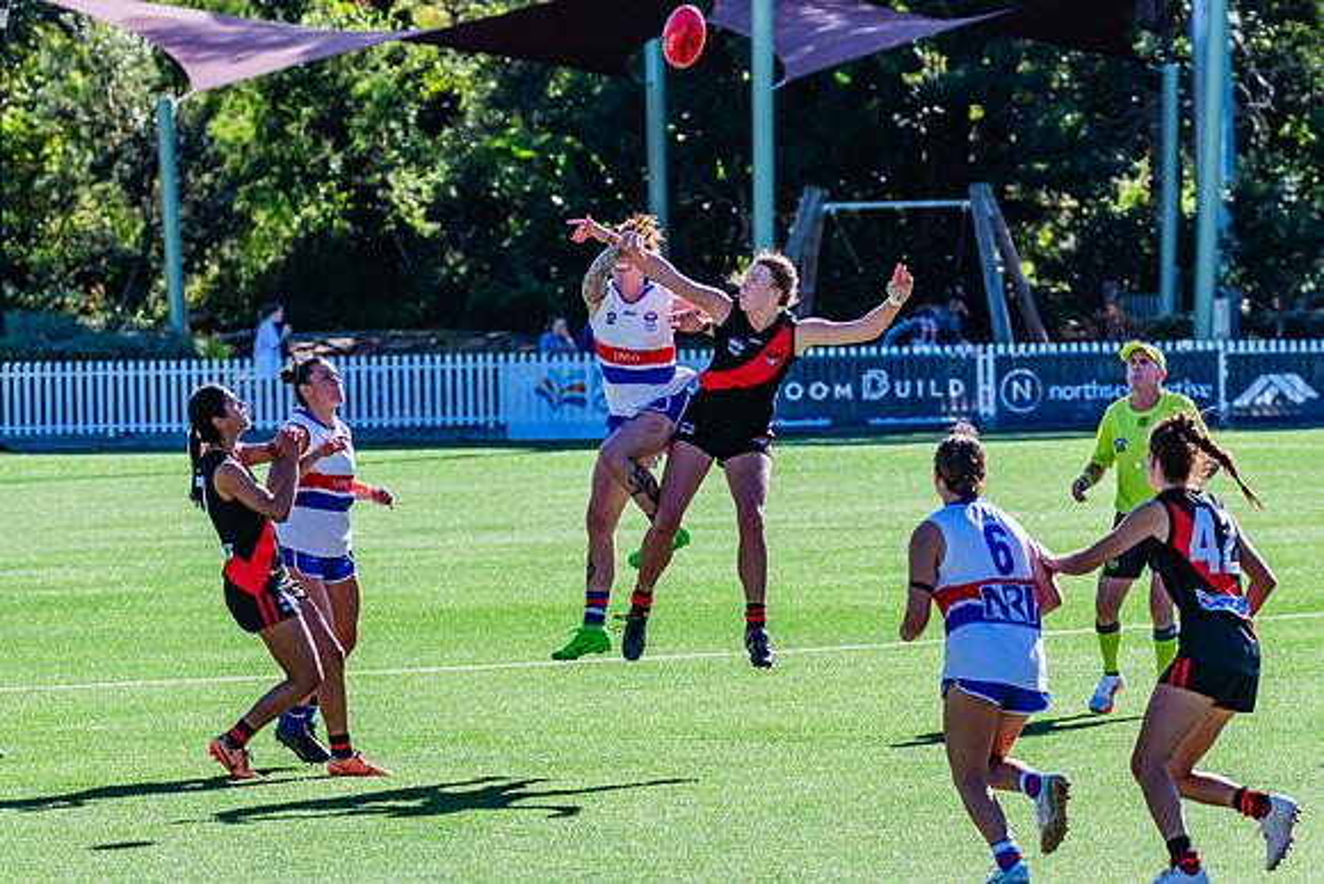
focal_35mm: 257
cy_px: 420
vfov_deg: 5.3
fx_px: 9458
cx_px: 622
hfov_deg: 8.0
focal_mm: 240
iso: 800
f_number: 9
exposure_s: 1/1250
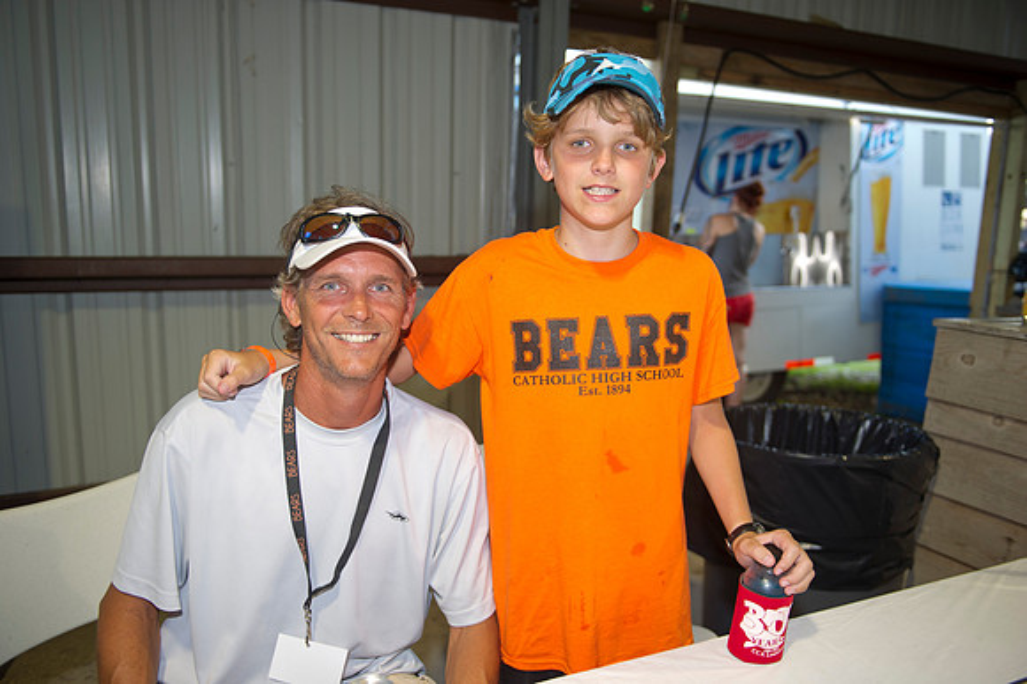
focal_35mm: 29
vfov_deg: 44.9
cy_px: 342
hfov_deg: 63.7
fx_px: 827
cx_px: 514
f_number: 2.8
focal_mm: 29
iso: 125
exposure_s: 1/100
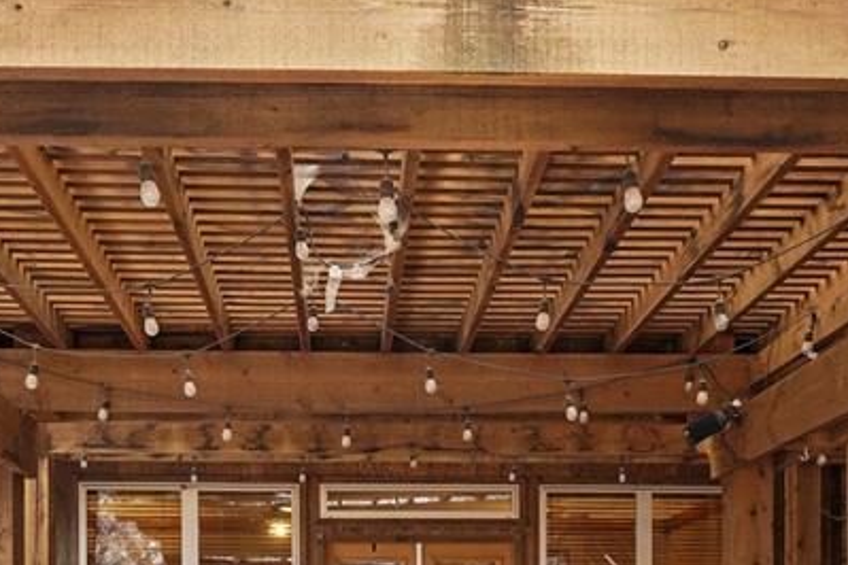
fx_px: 966
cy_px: 682
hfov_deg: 47.4
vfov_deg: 28.3
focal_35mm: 41
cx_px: 392
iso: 400
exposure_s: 1/15
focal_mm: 16
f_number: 8
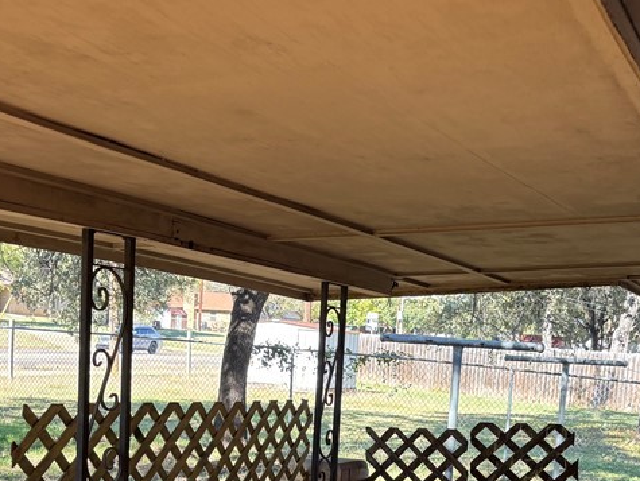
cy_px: 474
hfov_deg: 34.2
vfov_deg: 25.0
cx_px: 375
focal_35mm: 56
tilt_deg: -5.7
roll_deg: -2.7
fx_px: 1036
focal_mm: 5.96
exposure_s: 1/265
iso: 64
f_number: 1.6
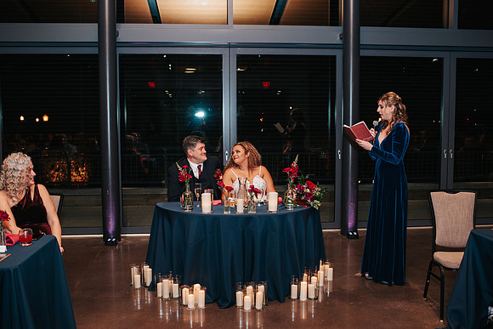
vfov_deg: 36.8
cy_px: 164
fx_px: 495
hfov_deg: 53.0
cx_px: 246
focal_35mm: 36
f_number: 2.8
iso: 1000
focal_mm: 35
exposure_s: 1/200
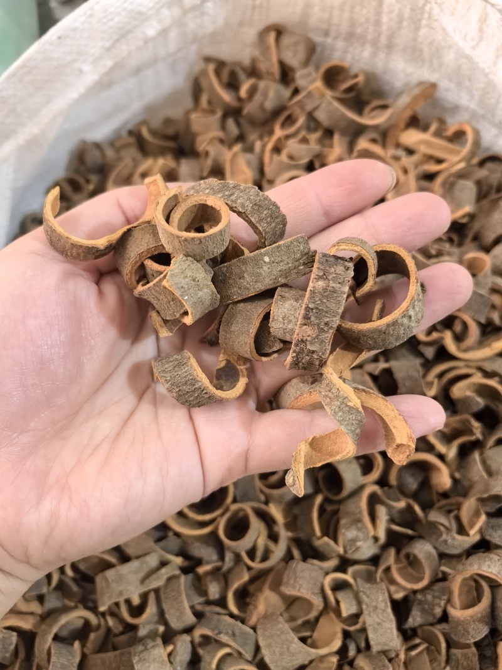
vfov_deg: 65.3
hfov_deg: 51.3
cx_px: 251
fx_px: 522
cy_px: 335
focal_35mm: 27
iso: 800
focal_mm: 6.35
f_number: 2
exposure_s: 1/100
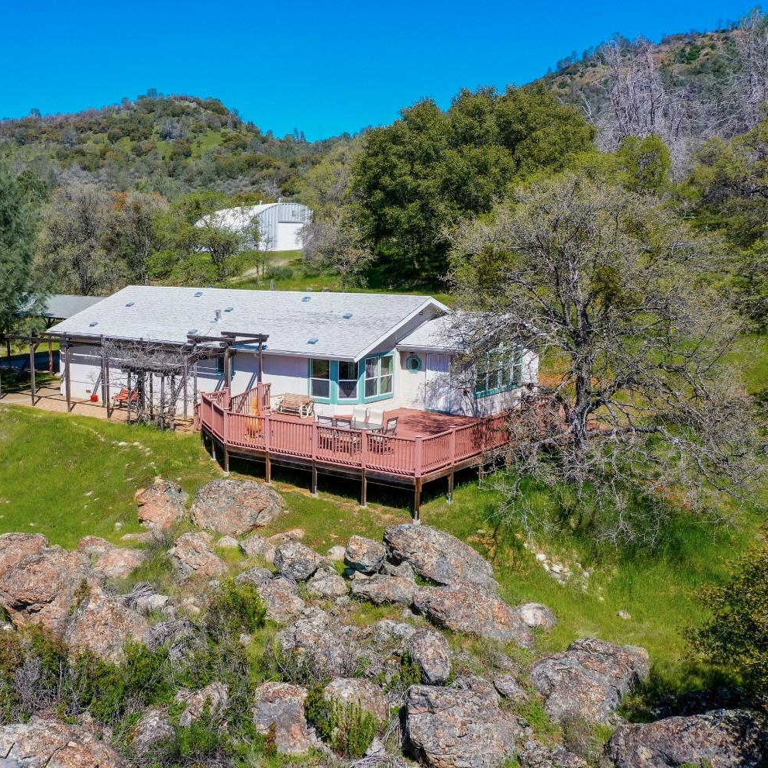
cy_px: 387
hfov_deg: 45.5
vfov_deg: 46.0
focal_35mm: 36
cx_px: 267
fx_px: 904
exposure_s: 1/1250
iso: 400
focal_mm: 10.26
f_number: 7.1
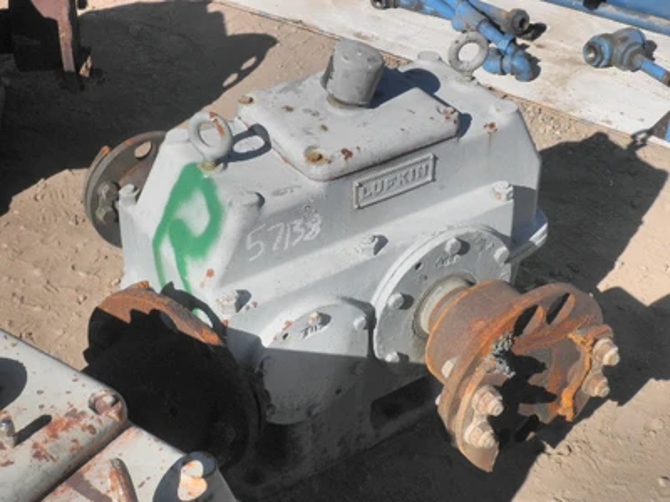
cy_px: 251
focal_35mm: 59
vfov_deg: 24.8
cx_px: 335
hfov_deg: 32.7
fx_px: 1142
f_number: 10.7
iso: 64
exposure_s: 1/125
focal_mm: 10.5
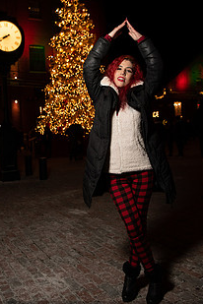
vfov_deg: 54.2
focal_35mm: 35
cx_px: 89
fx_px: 296
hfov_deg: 37.8
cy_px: 126
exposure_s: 1/40
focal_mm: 24
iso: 400
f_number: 3.5
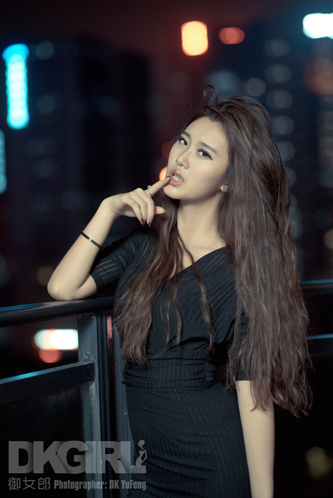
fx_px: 1178
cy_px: 249
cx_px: 166
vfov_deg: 23.9
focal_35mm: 85
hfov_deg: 16.1
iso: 1000
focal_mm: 85
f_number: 1.6
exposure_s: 1/100
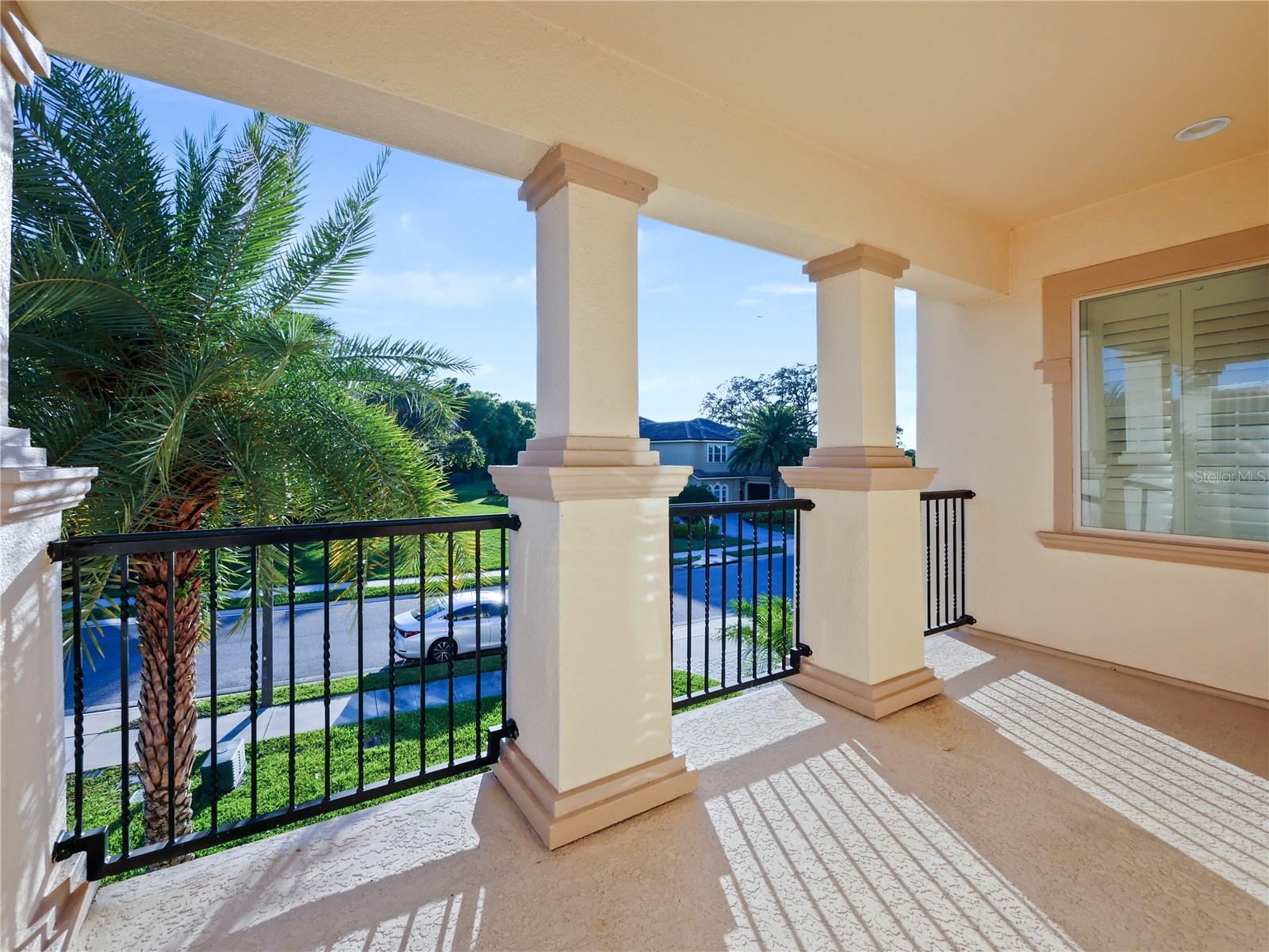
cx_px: 634
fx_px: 513
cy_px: 476
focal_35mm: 14
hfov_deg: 102.1
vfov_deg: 85.7
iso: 200
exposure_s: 1/320
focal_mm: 7
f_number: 6.3
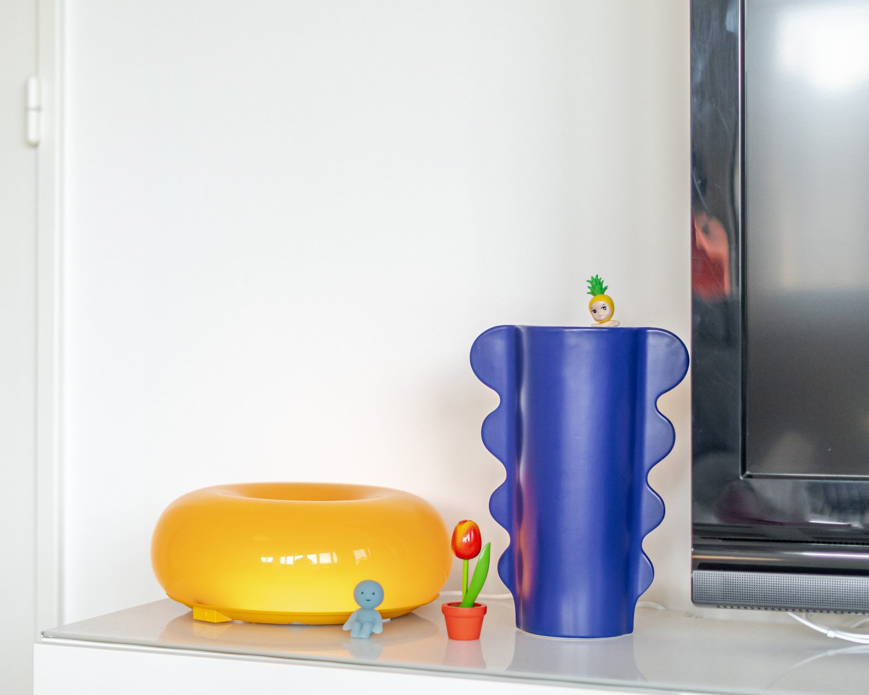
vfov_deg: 21.6
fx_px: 1826
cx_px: 432
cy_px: 370
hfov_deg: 26.8
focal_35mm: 71
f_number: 1.8
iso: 400
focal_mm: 50
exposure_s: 1/1250
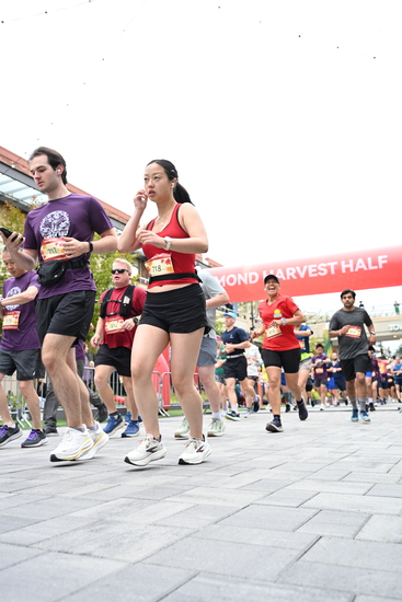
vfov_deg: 60.3
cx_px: 201
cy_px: 301
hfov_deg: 42.3
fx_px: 519
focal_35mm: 31
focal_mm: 31
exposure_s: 1/640
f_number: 4
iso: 2000
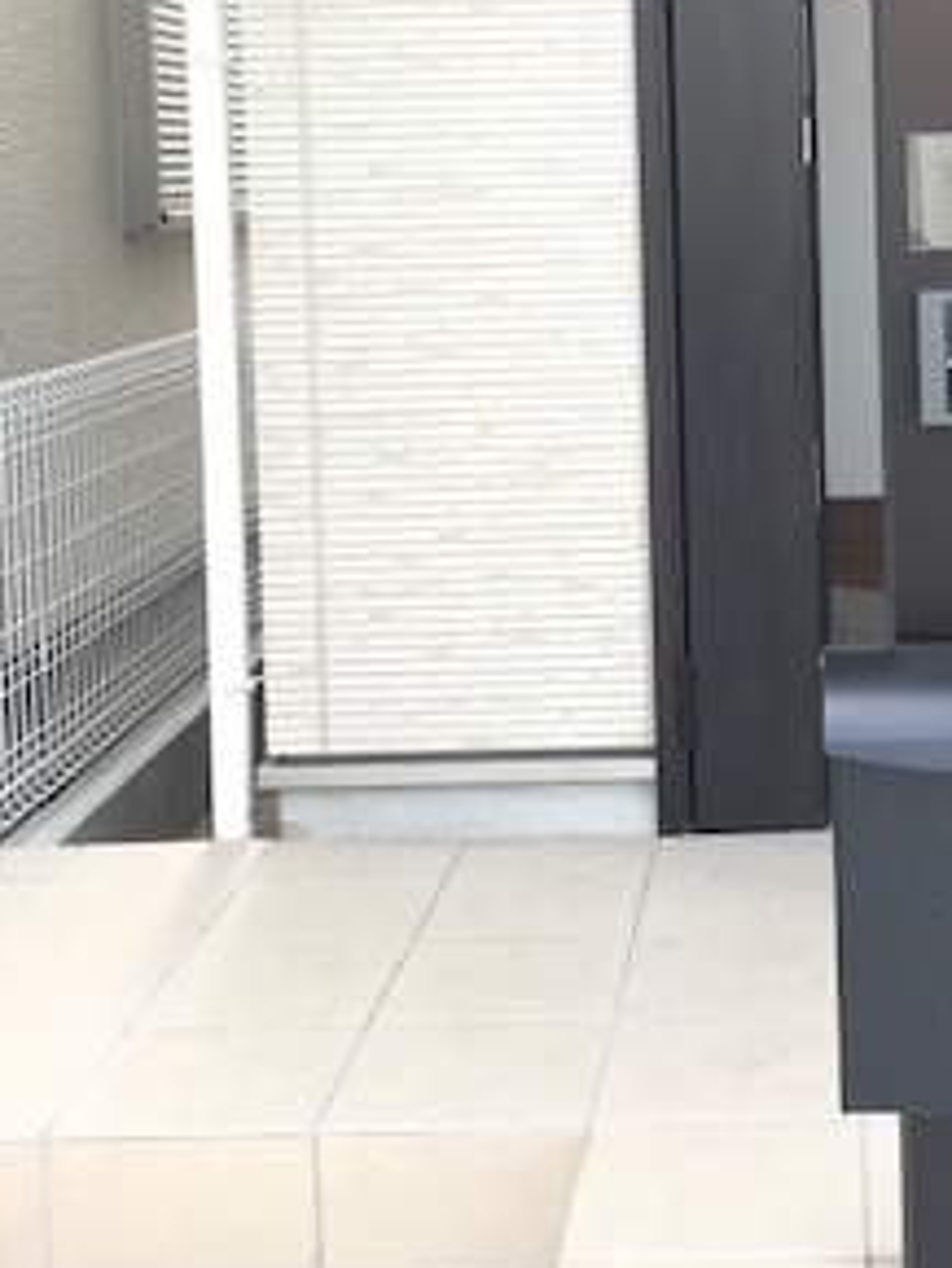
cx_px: 755
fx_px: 2272
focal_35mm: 62
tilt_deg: -2.9
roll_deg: +0.9
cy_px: 294
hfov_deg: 23.3
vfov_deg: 30.6
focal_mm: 3.99
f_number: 1.8
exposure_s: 1/240
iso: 20
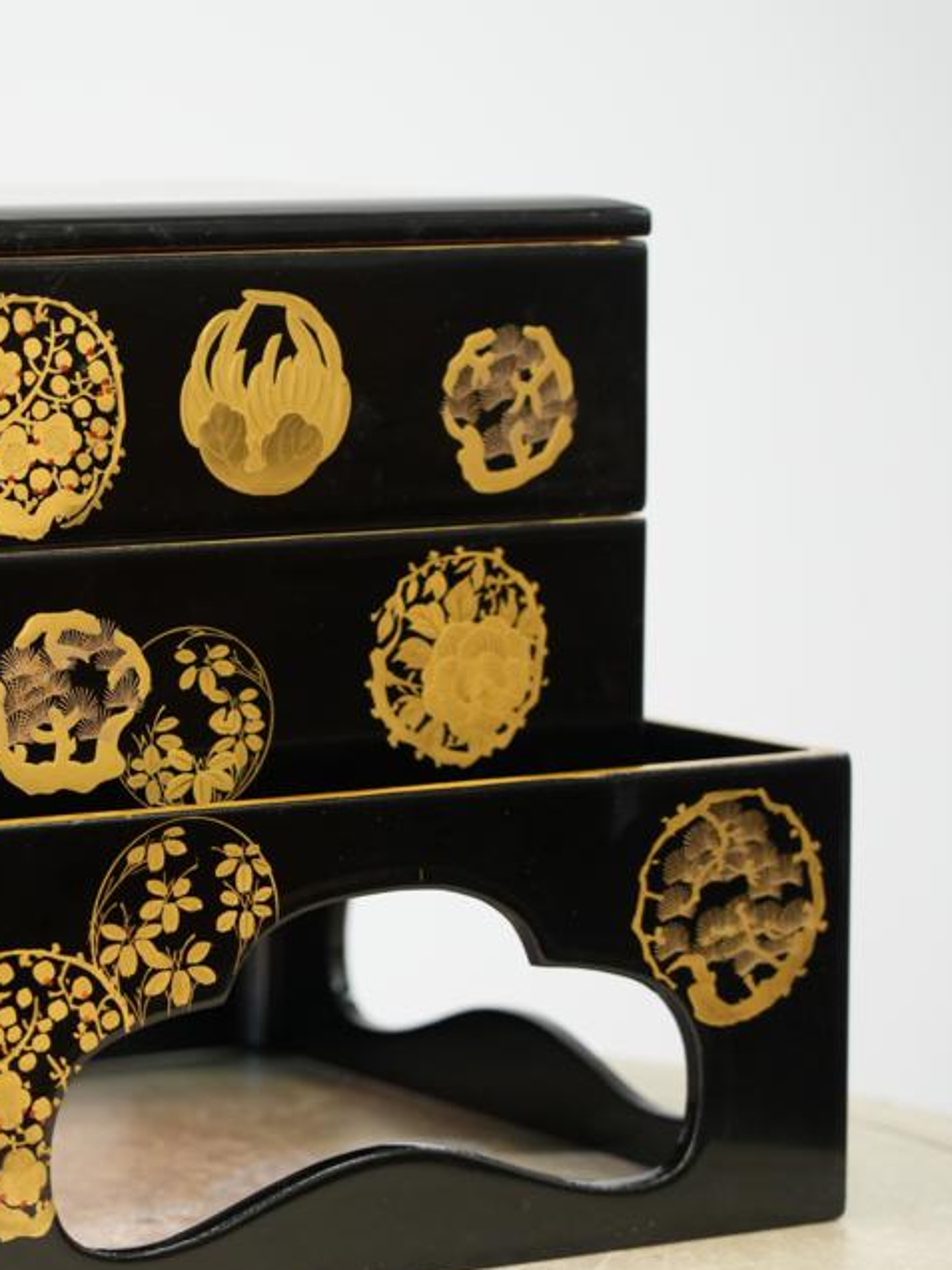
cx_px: -32
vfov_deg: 14.0
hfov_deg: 10.4
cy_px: 674
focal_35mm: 141
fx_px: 5170
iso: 2000
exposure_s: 1/100
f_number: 4
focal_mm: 86
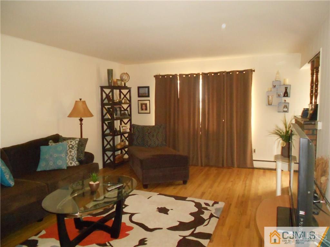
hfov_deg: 67.3
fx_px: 248
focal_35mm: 26
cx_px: 165
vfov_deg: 53.1
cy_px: 124
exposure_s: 1/25
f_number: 3.2
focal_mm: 4.6
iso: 800
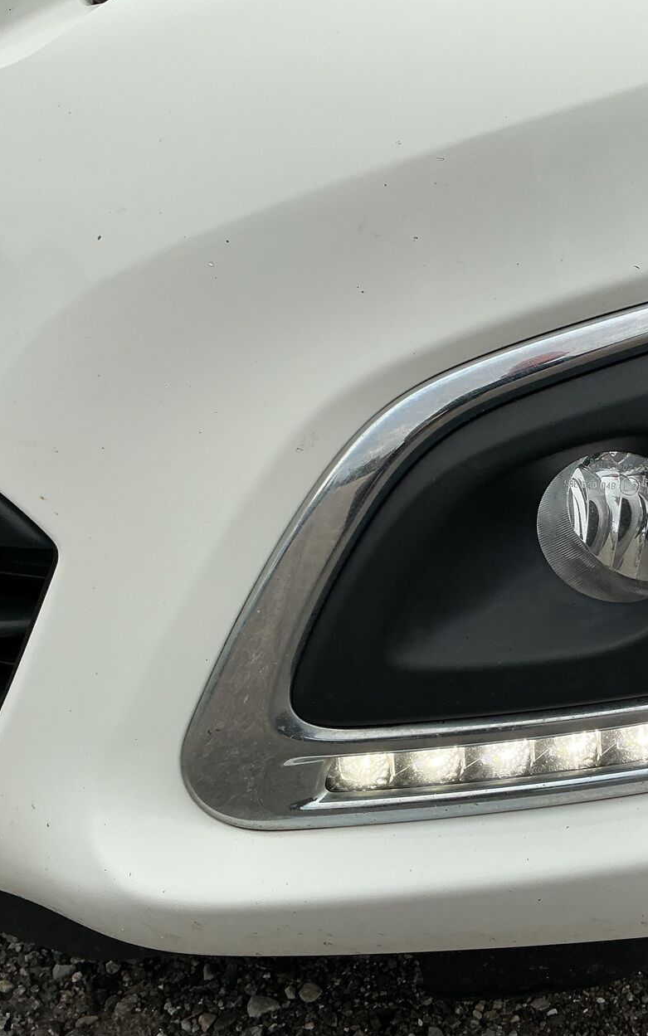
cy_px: 527
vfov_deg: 47.2
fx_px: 1186
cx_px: 507
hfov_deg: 29.9
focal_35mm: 42
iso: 25
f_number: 1.8
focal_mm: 3
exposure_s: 1/642
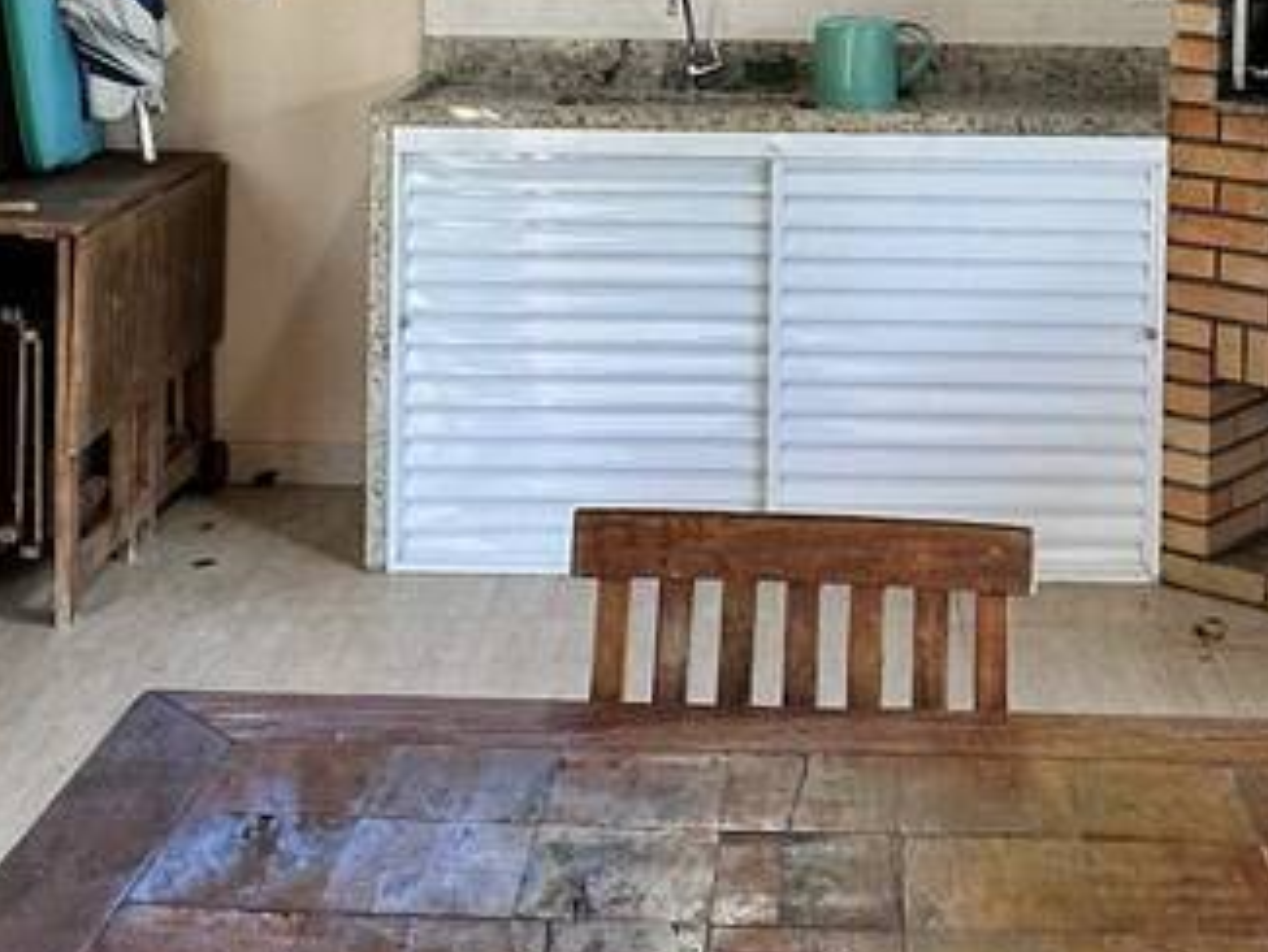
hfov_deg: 30.9
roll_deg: -1.1
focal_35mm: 62
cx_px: 854
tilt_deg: -2.5
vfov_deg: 22.5
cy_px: -70
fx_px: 2272
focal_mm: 2.22
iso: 64
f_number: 2.2
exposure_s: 1/99
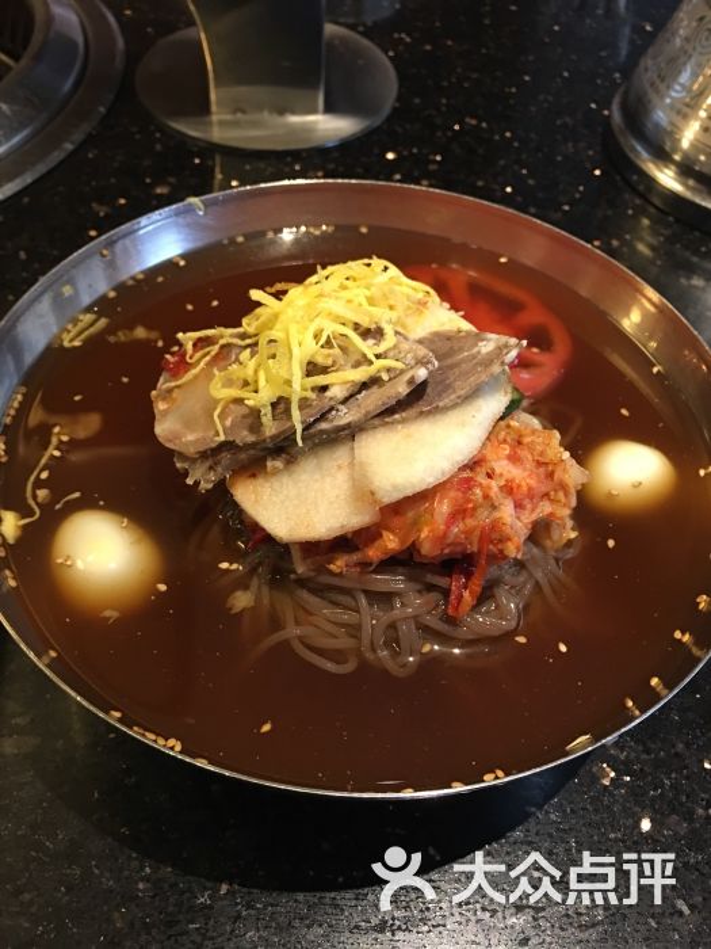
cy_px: 474
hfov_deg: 48.2
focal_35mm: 29
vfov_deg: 61.7
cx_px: 356
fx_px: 794
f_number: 2.2
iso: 100
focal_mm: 4.15
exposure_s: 1/10
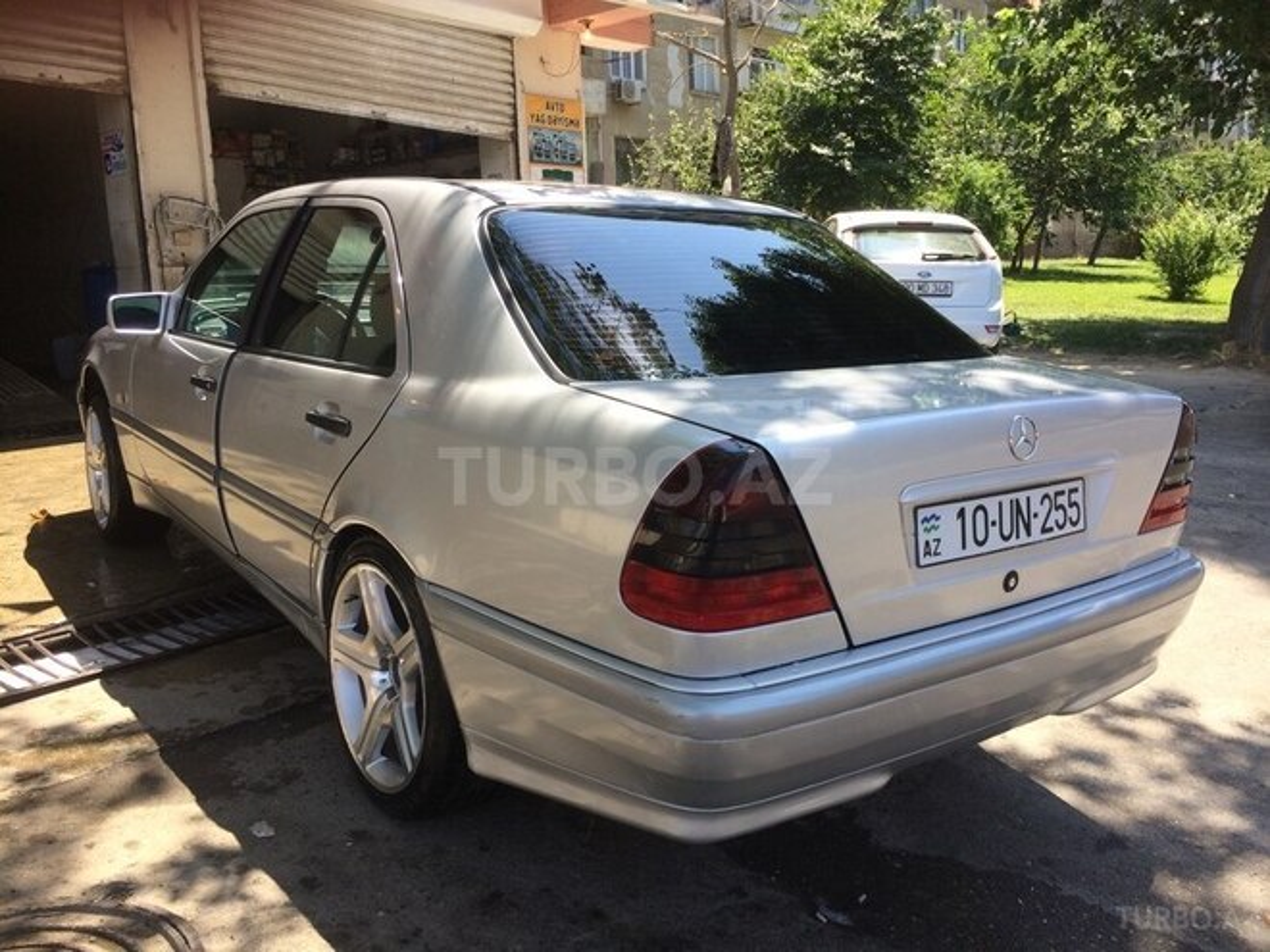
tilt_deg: -10.8
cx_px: 635
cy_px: 476
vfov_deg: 48.2
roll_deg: +1.3
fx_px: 1064
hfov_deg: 61.7
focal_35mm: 29
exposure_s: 1/500
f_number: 2.2
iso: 32
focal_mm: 4.15
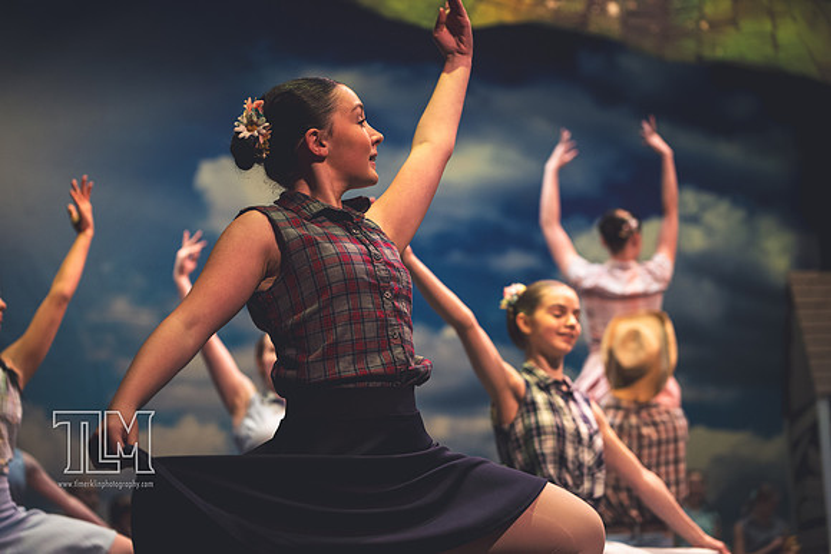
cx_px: 416
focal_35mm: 70
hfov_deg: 28.8
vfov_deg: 19.5
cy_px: 277
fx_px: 1616
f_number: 2.8
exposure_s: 1/250
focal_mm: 70
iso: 1800
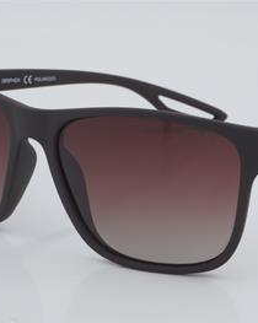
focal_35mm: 118
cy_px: 162
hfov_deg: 13.1
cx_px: 168
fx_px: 1125
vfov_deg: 16.3
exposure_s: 1/4
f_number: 32
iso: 100
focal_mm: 55
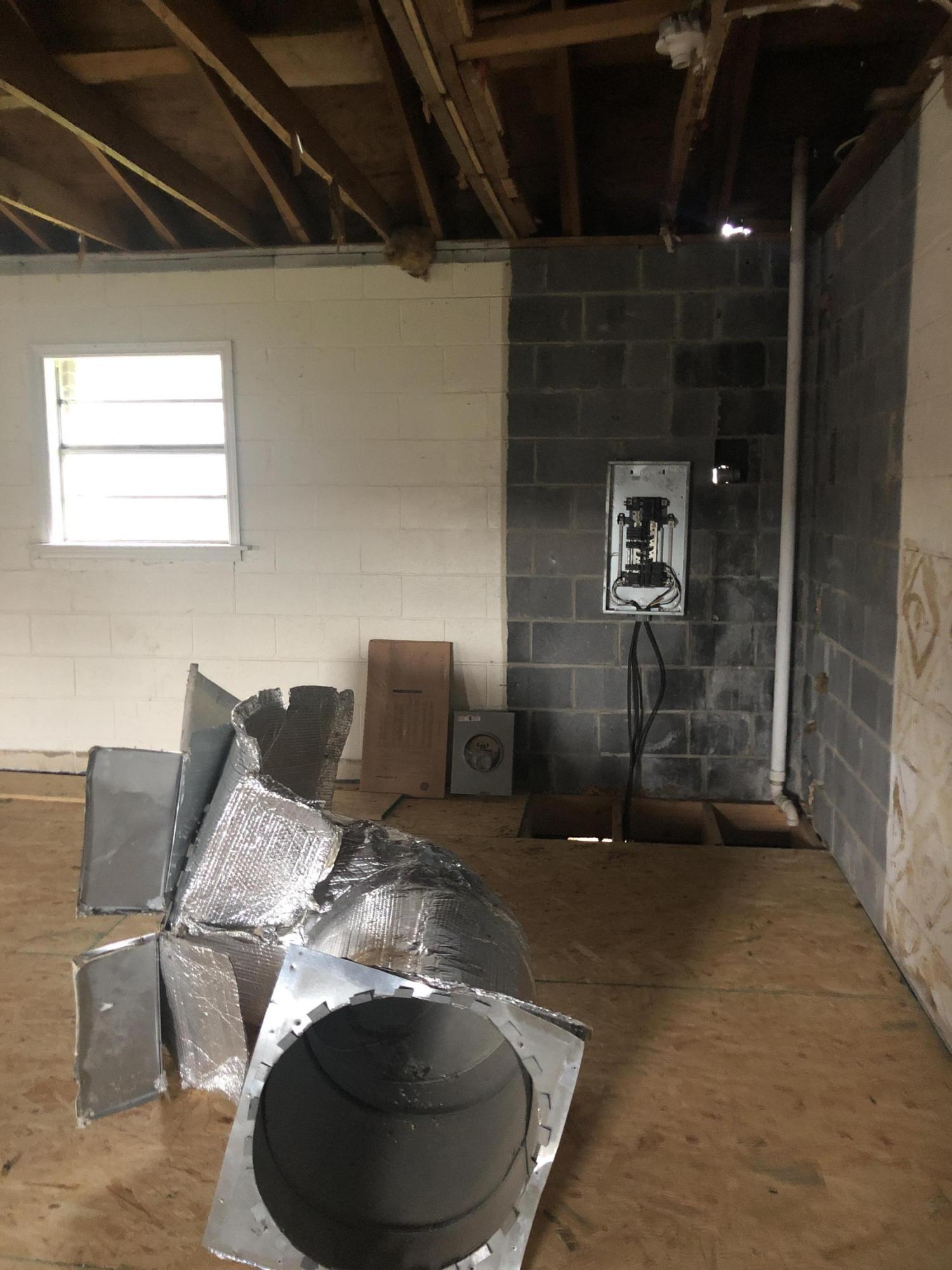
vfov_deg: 63.4
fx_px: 1027
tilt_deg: -7.8
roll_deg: +0.1
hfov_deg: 49.7
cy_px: 635
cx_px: 476
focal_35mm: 28
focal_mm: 4
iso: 100
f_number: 1.8
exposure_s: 1/4
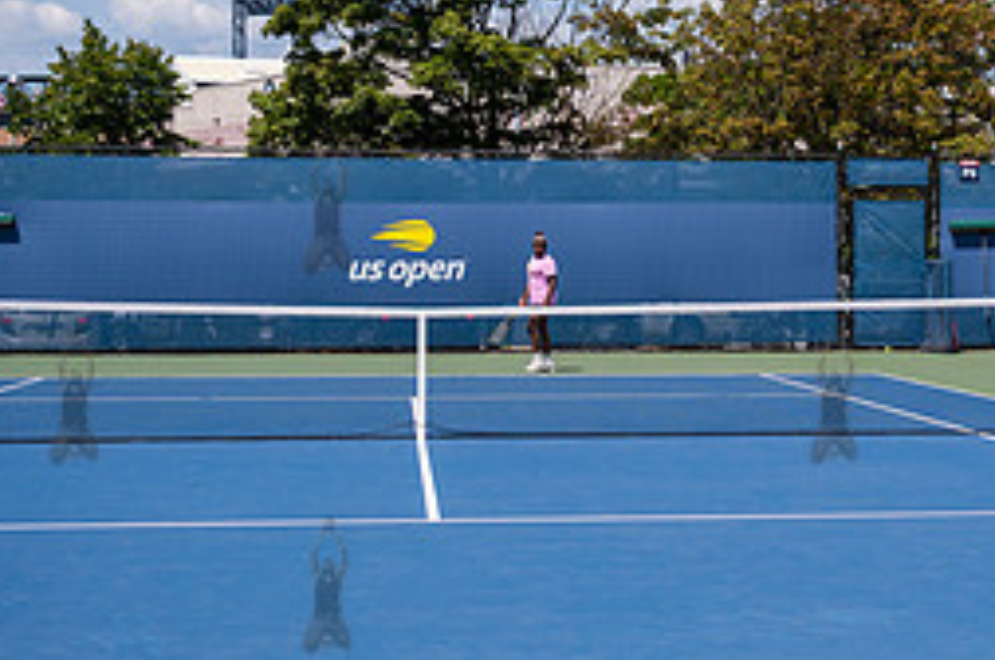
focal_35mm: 92
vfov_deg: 14.8
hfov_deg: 21.8
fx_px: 2539
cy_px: 393
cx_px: 830
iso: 100
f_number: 4
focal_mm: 40
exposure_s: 1/1250
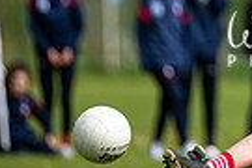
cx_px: 349
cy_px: 3
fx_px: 9050
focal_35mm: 1293
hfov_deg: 1.6
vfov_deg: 1.1
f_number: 2.8
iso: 200
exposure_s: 1/6400
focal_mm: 300
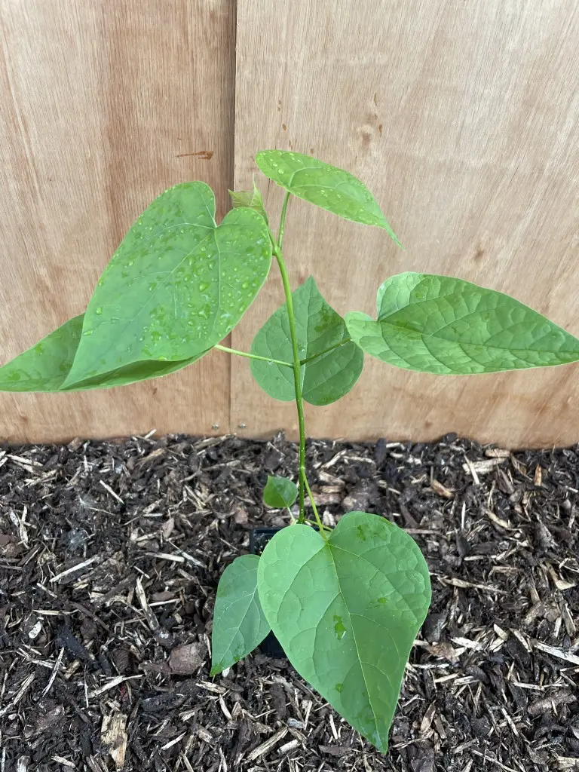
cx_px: 290
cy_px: 386
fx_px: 580
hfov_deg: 53.1
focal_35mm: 26
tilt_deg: -45.1
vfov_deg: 67.3
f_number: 1.6
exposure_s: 1/128
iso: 32
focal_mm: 4.2
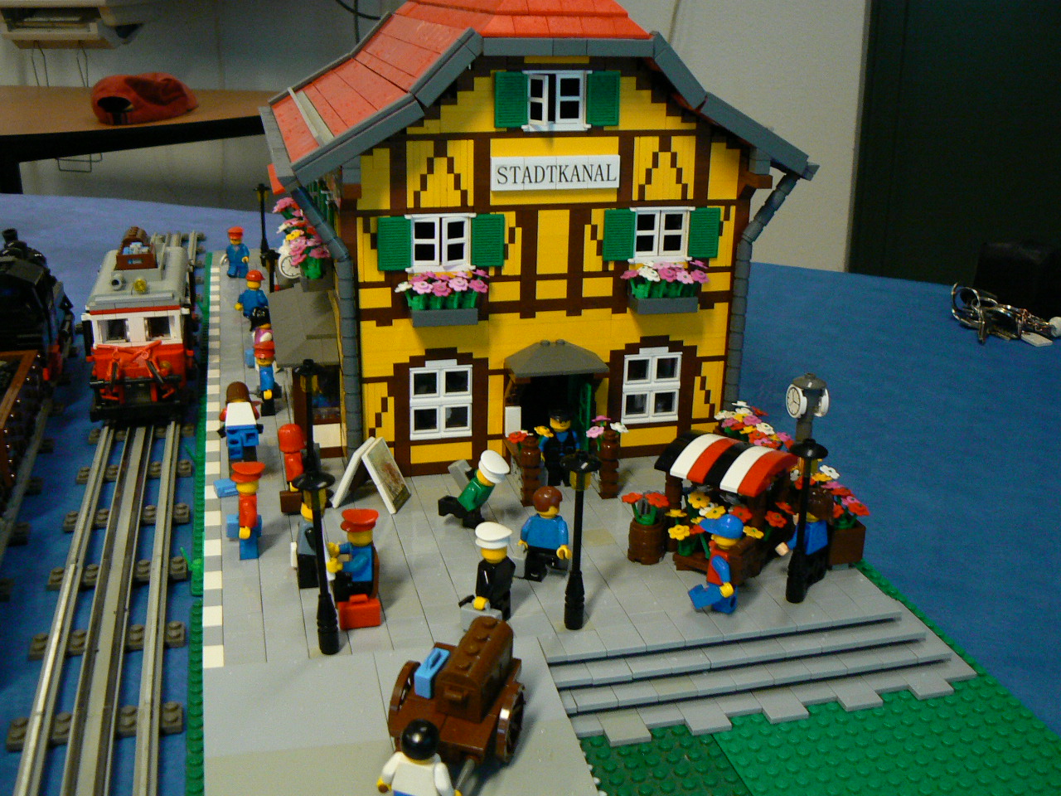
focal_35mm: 37
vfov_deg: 38.7
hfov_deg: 50.1
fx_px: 1134
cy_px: 398
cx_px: 530
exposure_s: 1/10
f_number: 2.8
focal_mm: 6
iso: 200
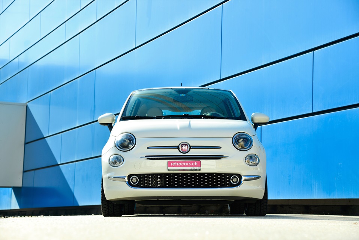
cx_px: 180
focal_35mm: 75
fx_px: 748
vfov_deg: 18.2
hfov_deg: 27.0
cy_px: 120
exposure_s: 1/200
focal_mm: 75
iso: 100
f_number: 6.3
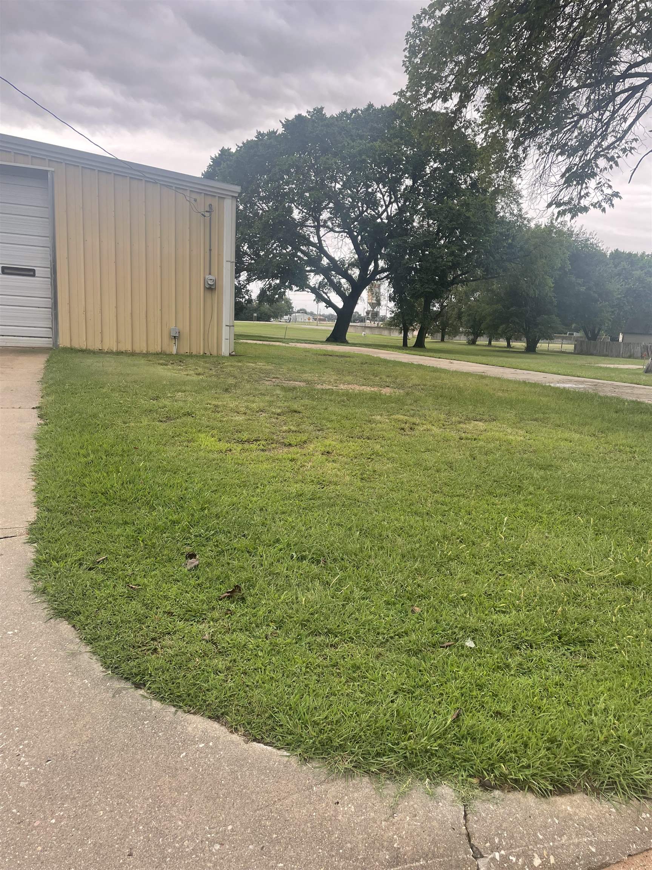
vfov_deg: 67.3
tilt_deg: -10.5
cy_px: 435
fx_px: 653
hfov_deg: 53.1
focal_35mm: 26
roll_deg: -2.4
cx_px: 326
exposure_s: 1/401
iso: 32
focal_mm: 4.2
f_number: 1.6
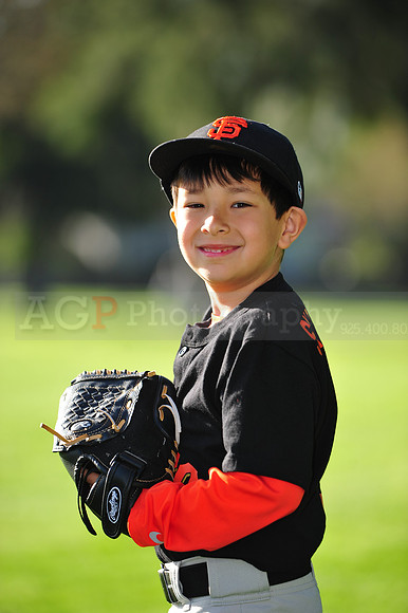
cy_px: 306
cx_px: 204
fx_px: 3404
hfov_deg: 6.9
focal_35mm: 200
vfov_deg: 10.3
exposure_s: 1/800
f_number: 4.5
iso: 250
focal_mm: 200
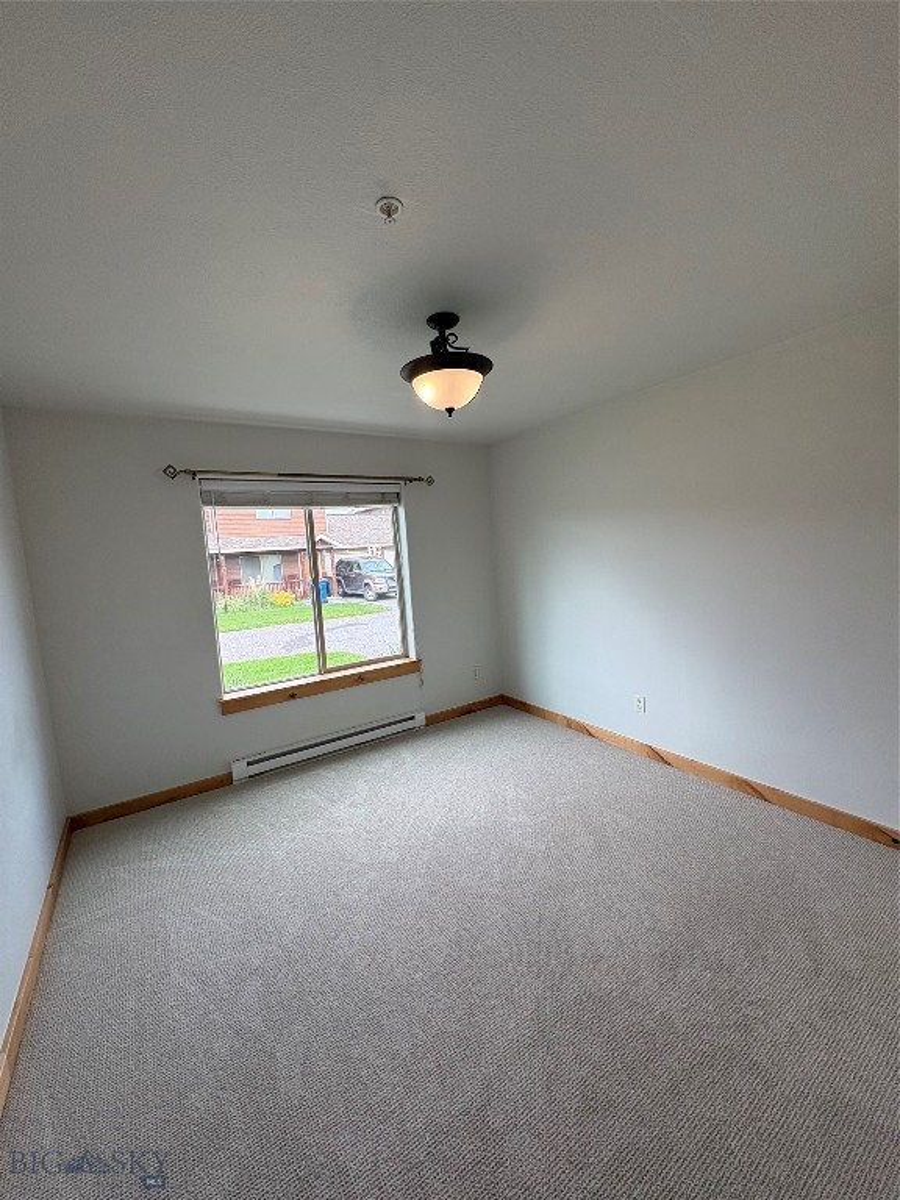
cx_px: 450
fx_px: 485
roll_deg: +4.0
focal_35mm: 14
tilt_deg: -5.7
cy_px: 600
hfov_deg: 85.7
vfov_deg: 102.1
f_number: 2.2
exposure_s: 1/144
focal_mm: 2.22
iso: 50
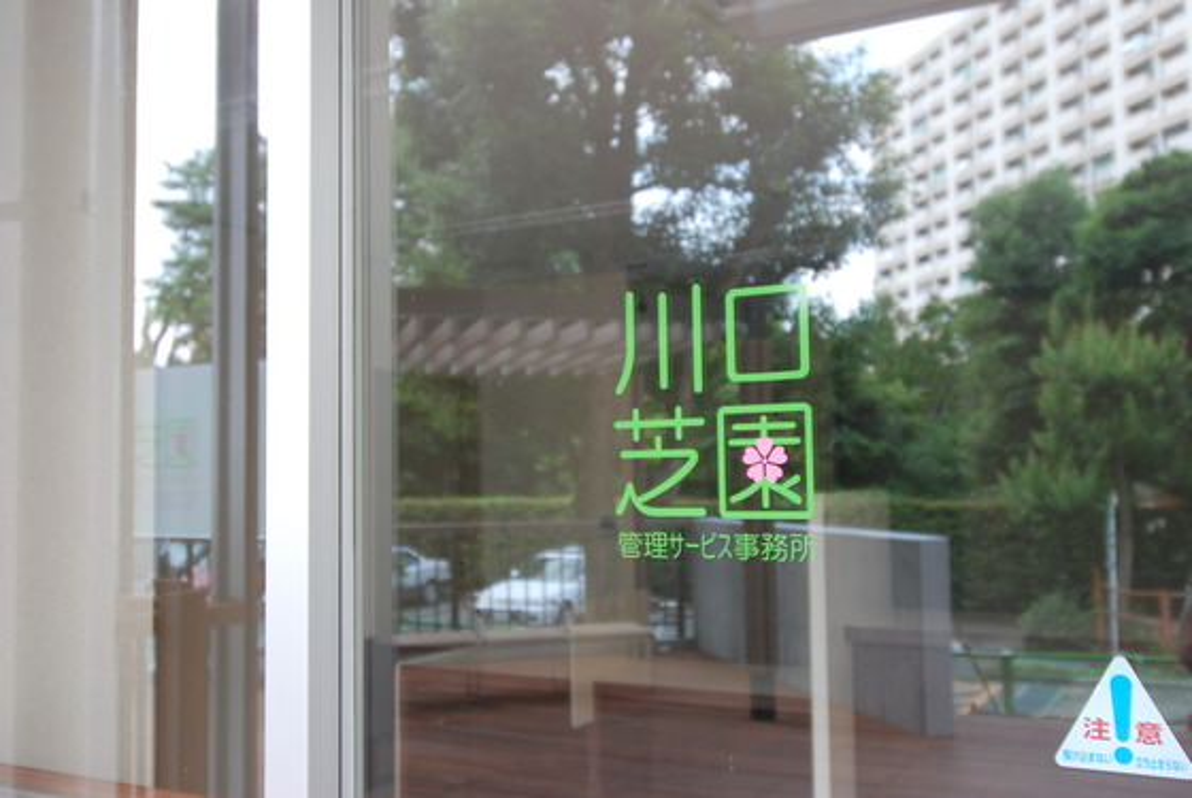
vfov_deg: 37.0
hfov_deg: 53.1
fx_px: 1194
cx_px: 596
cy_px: 399
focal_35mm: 36
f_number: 4.5
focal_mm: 24
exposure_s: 1/80
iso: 400
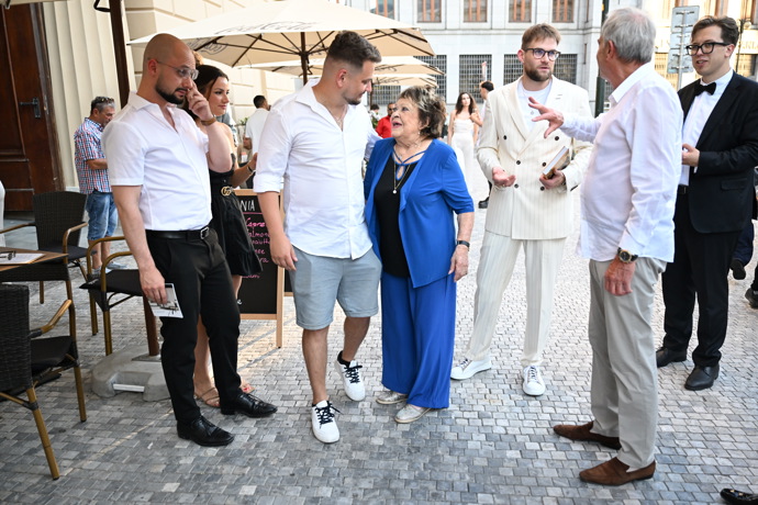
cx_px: 379
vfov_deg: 45.0
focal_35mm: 29
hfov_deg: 63.7
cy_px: 252
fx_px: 611
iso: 2500
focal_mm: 29
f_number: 2.8
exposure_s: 1/1600
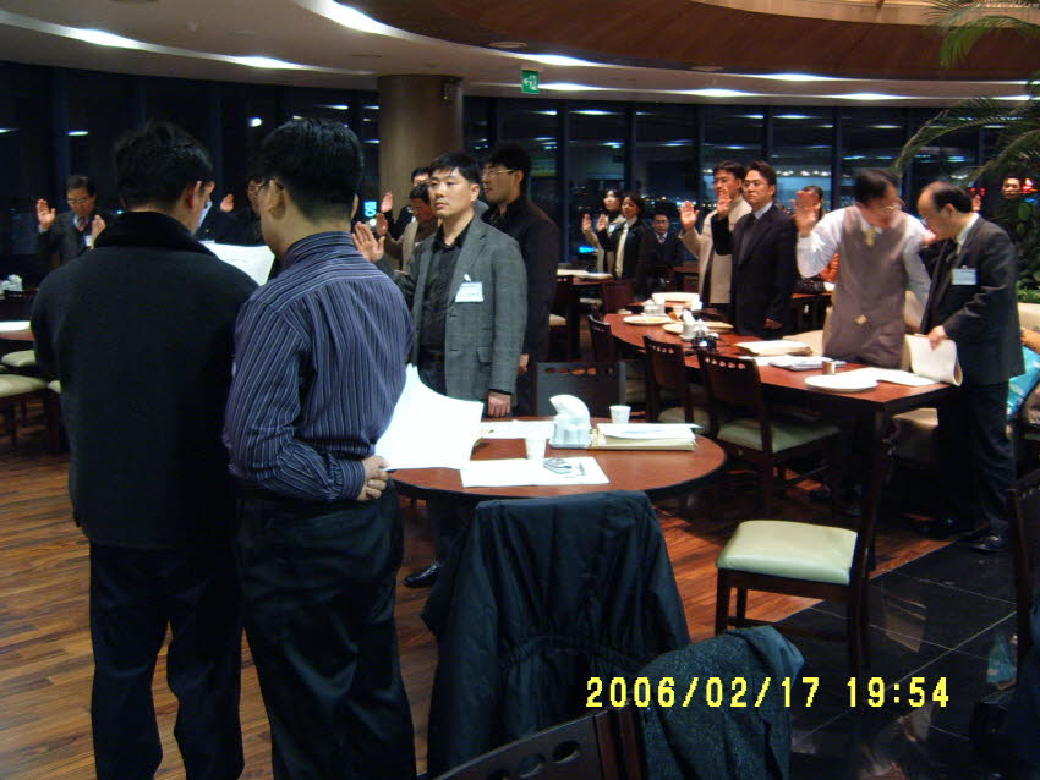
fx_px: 1112
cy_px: 390
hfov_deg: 50.1
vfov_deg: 38.7
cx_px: 520
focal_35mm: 37
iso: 141
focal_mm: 6.2
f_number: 2.9
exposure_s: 1/3
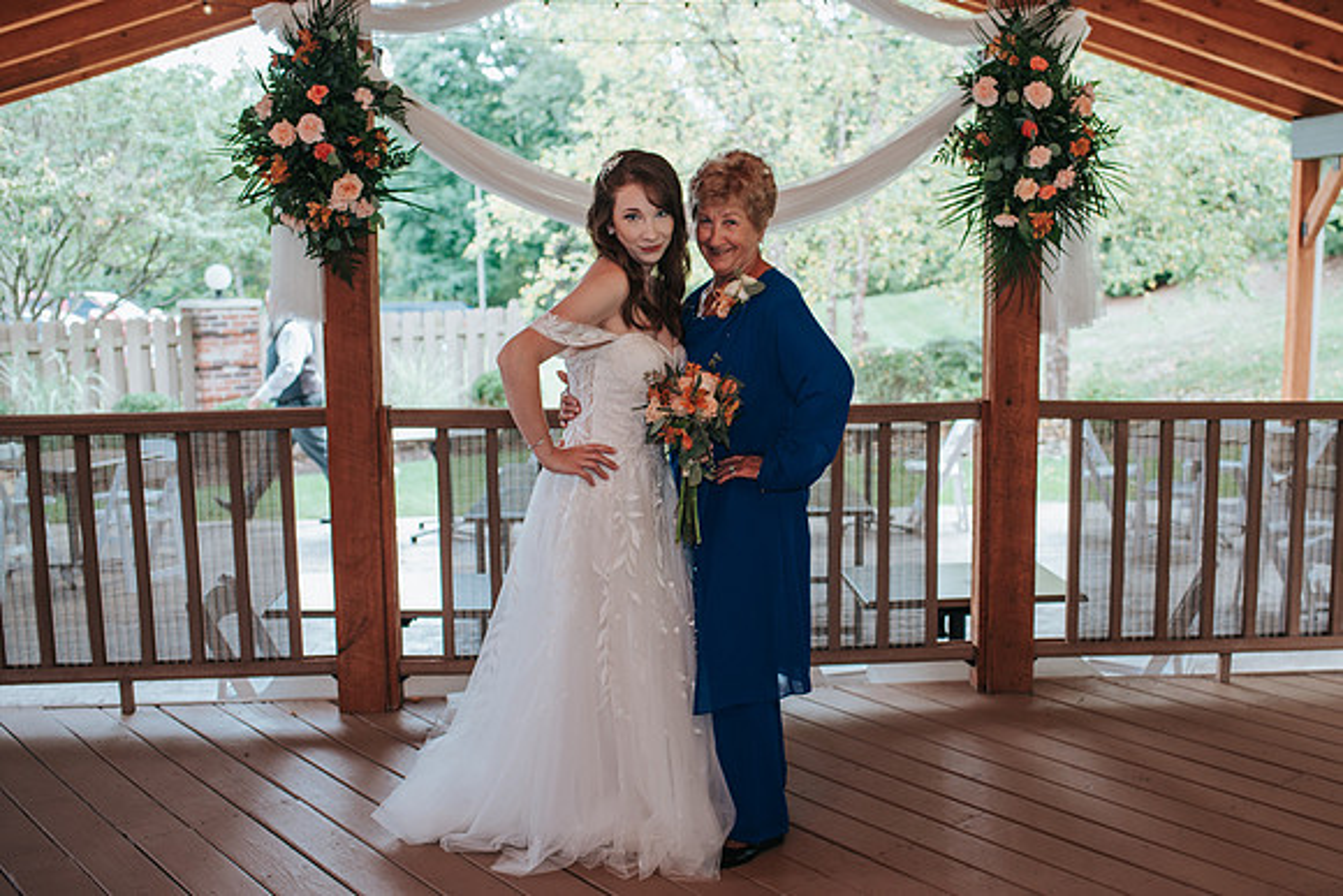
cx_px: 757
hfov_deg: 48.9
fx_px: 1473
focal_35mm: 39
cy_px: 442
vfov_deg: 33.8
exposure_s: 1/200
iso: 200
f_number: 3.2
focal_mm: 35
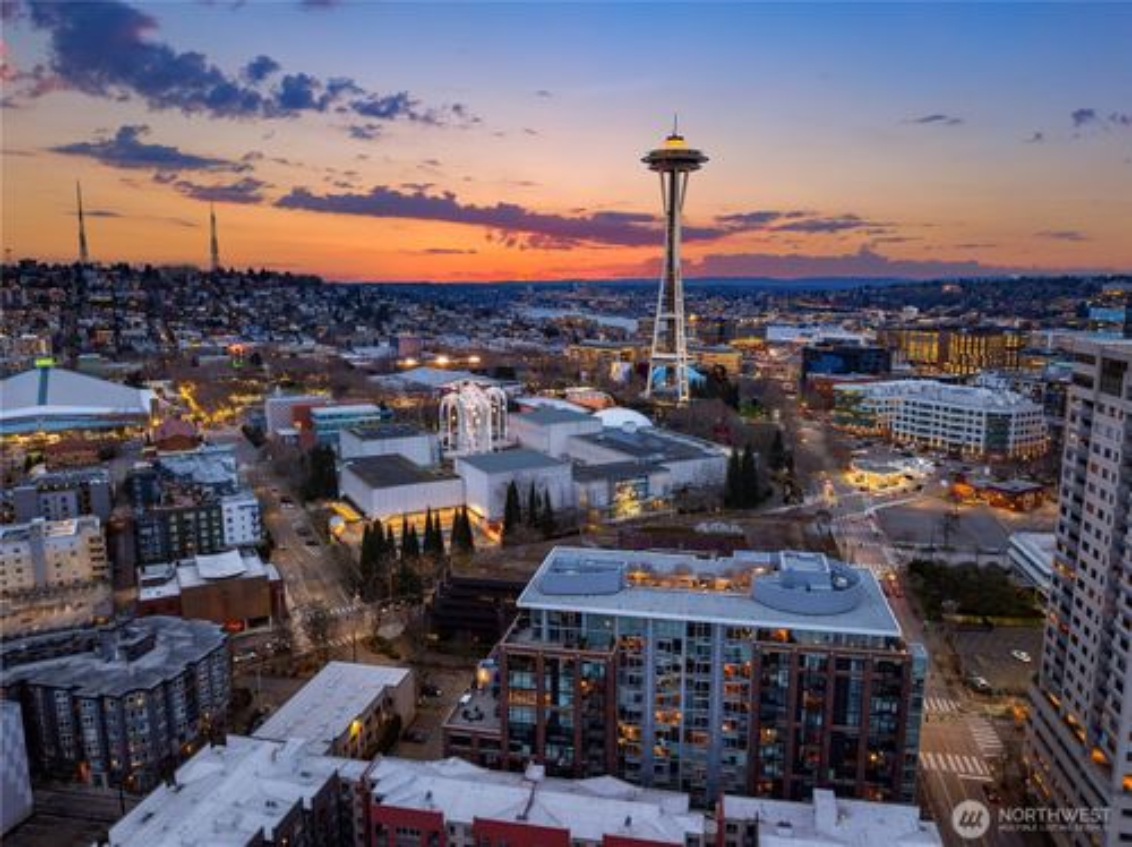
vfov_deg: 56.7
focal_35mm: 24
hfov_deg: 71.6
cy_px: 424
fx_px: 784
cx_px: 566
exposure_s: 1/15
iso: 290
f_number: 2.8
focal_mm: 12.29
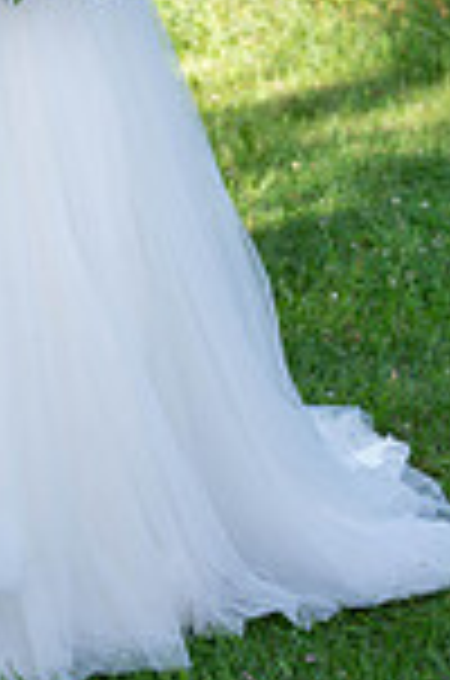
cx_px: -128
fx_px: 3937
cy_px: -14
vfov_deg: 9.8
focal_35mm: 209
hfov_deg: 6.5
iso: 220
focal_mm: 70
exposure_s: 1/250
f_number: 4
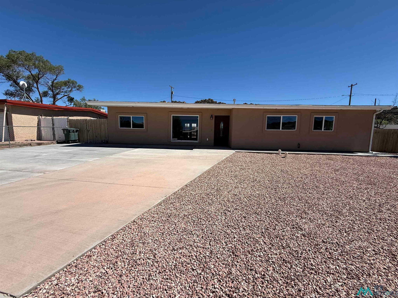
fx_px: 161
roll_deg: -0.5
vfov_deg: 85.7
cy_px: 149
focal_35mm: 14
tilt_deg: -5.5
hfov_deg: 102.1
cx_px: 199
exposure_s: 1/3125
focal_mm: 2.22
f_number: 2.2
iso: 50
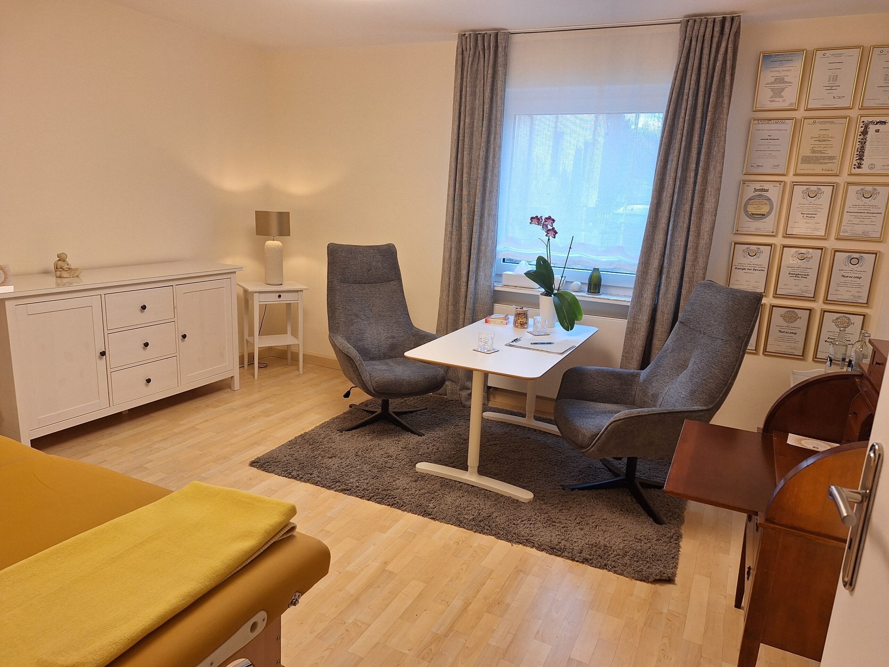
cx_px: 444
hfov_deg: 73.9
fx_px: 591
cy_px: 334
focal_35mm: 23
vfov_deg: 58.9
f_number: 1.8
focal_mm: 5.54
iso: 64
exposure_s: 1/100
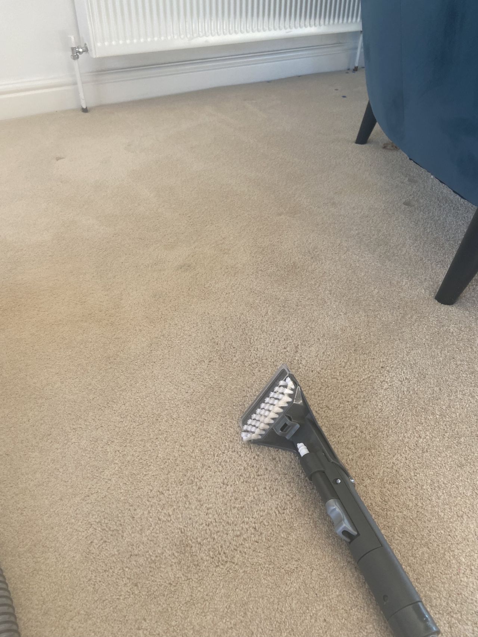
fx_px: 479
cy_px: 318
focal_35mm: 26
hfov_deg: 53.1
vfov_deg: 67.3
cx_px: 239
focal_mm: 4.25
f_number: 1.8
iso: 100
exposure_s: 1/121
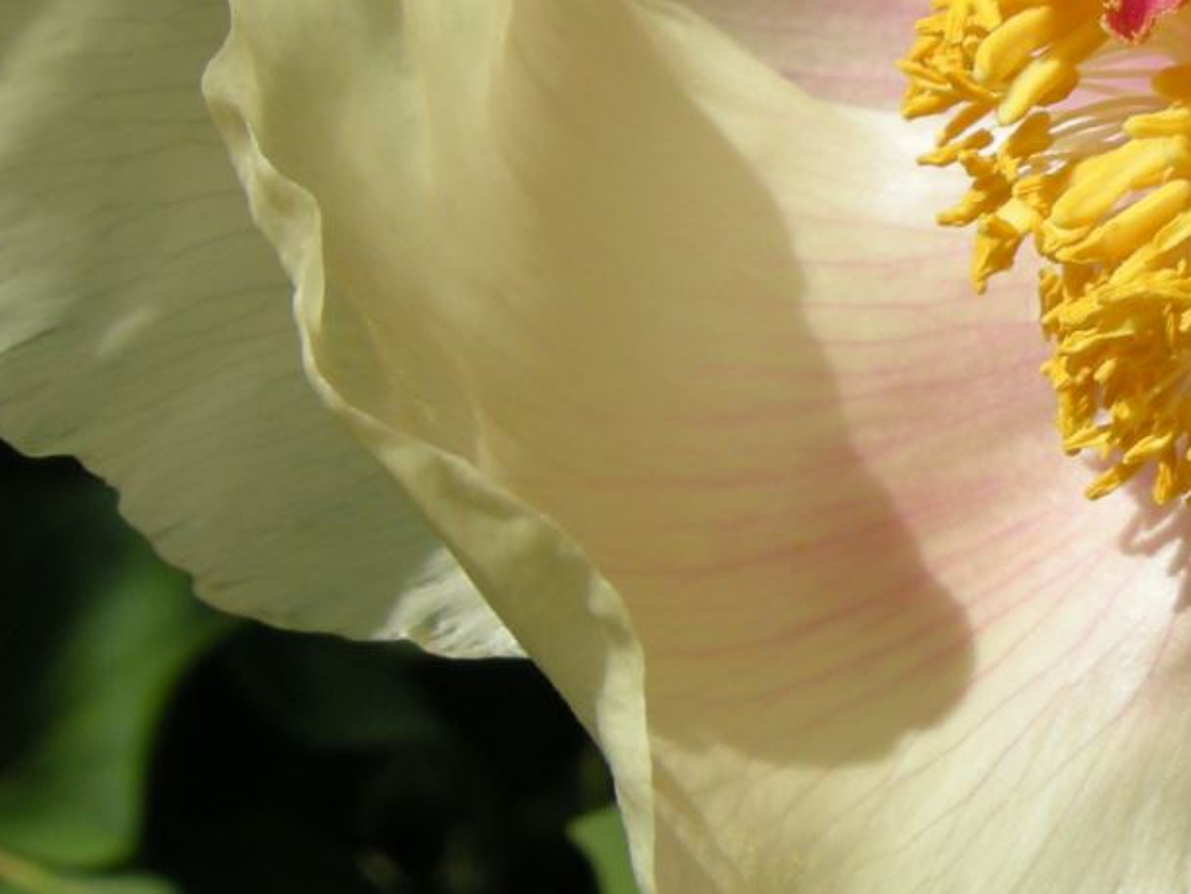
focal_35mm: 115
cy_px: 276
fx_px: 3957
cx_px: 1557
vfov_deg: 12.9
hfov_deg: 16.2
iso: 64
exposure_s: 1/292
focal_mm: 7.5
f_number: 6.1
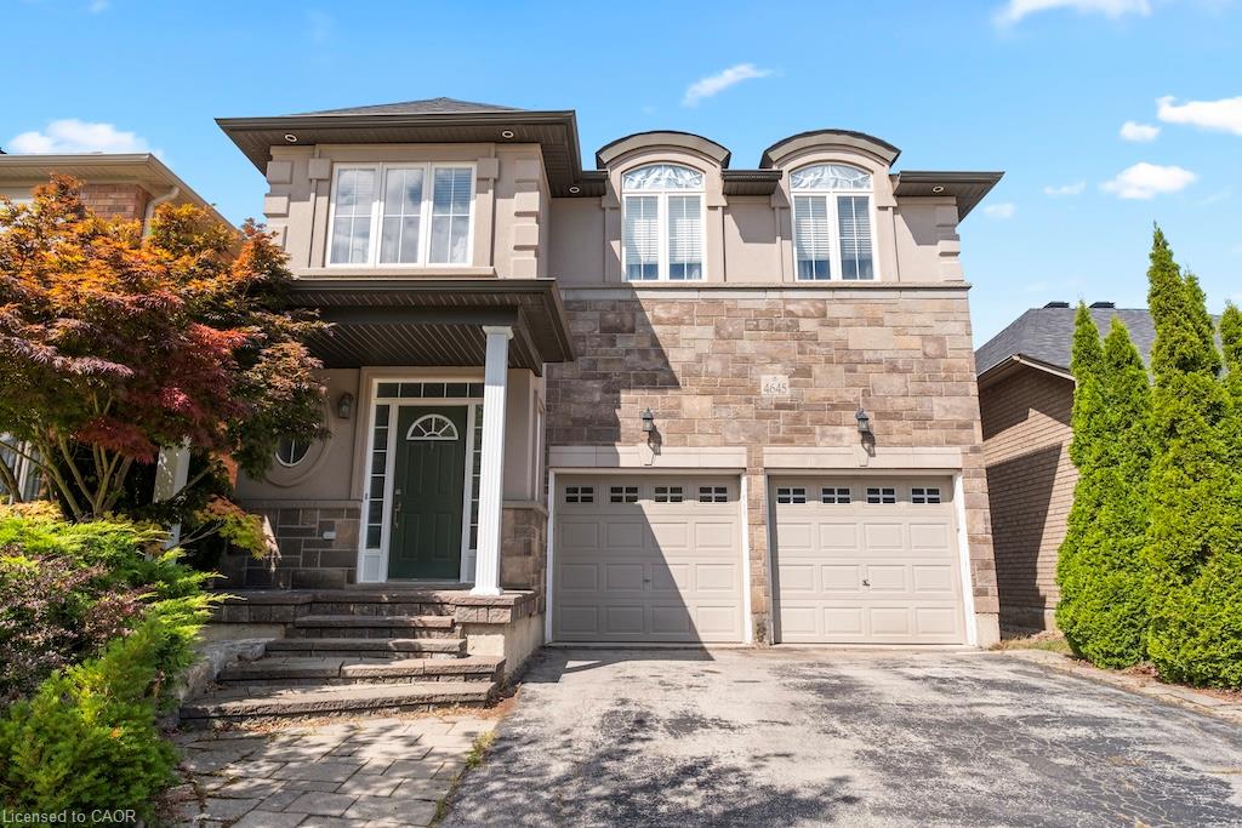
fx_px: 725
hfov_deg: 81.2
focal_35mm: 21
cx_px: 621
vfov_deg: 59.5
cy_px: 414
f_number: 5.6
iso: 160
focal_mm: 14.3
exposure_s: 1/500
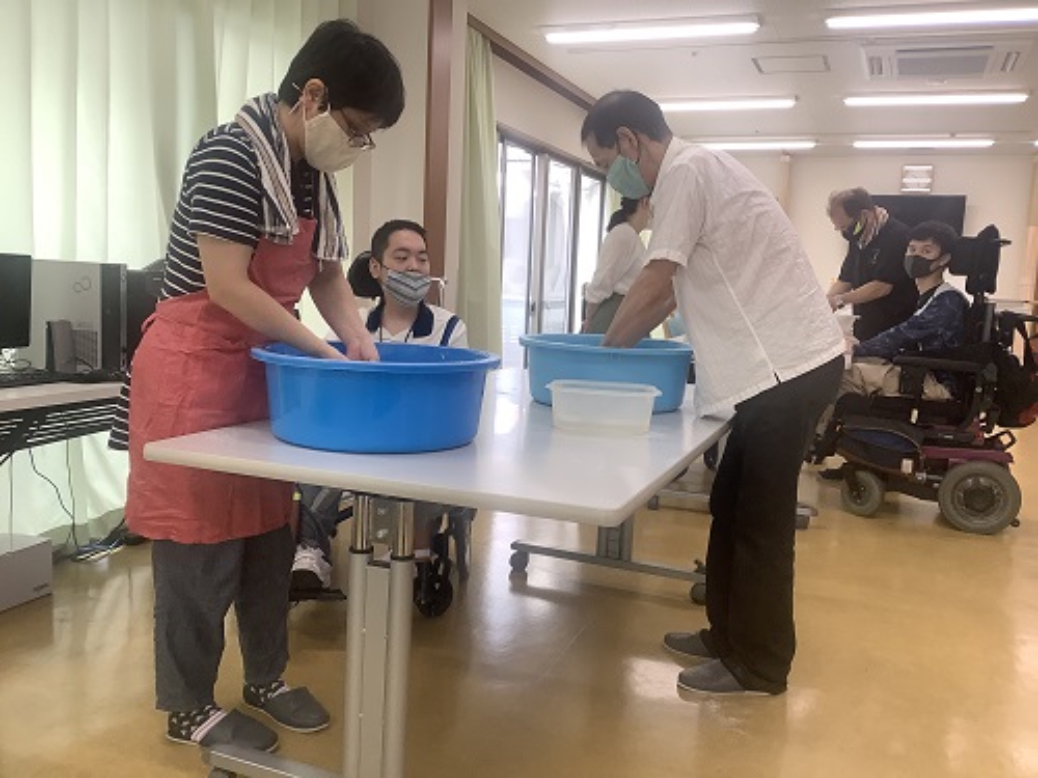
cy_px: 389
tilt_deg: -7.1
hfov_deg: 58.4
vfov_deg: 45.4
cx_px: 519
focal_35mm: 31
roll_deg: -3.7
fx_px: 930
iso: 80
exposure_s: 1/120
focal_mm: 3.3
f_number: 2.4
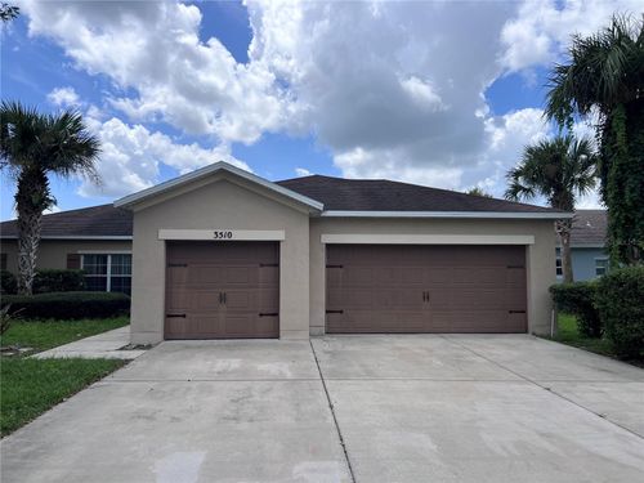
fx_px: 484
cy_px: 242
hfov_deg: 67.3
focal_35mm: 26
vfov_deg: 53.1
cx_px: 322
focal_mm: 5.7
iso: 50
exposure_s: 1/5882
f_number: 1.5
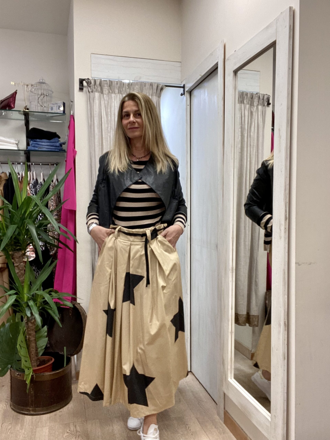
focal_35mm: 30
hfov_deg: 46.8
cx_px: 165
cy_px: 220
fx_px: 381
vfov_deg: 60.0
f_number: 2.2
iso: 160
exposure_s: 1/50
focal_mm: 2.71
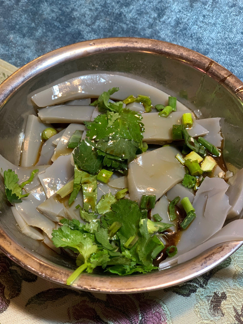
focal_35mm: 52
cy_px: 162
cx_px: 122
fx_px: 487
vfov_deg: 36.8
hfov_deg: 28.0
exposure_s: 1/50
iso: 160
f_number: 2.4
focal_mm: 6
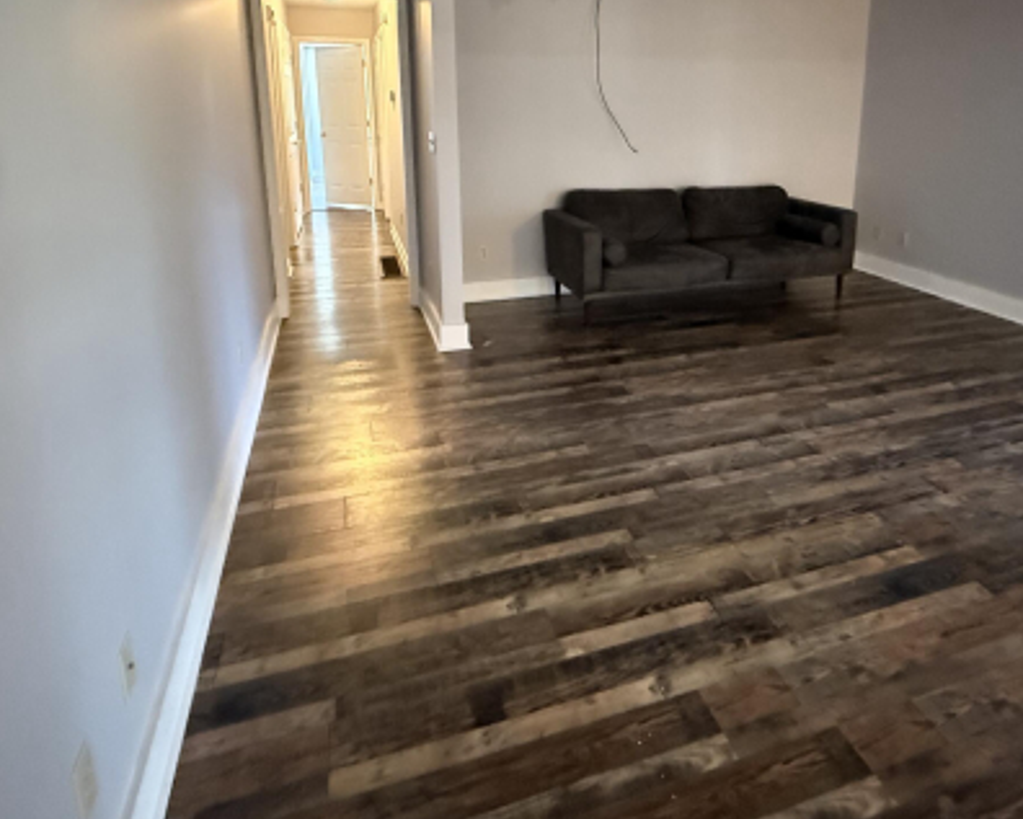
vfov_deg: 58.7
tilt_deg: -12.0
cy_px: 238
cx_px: 583
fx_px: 697
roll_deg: -0.2
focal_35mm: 23
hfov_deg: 72.2
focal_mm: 2.22
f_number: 2.2
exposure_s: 1/60
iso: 1250
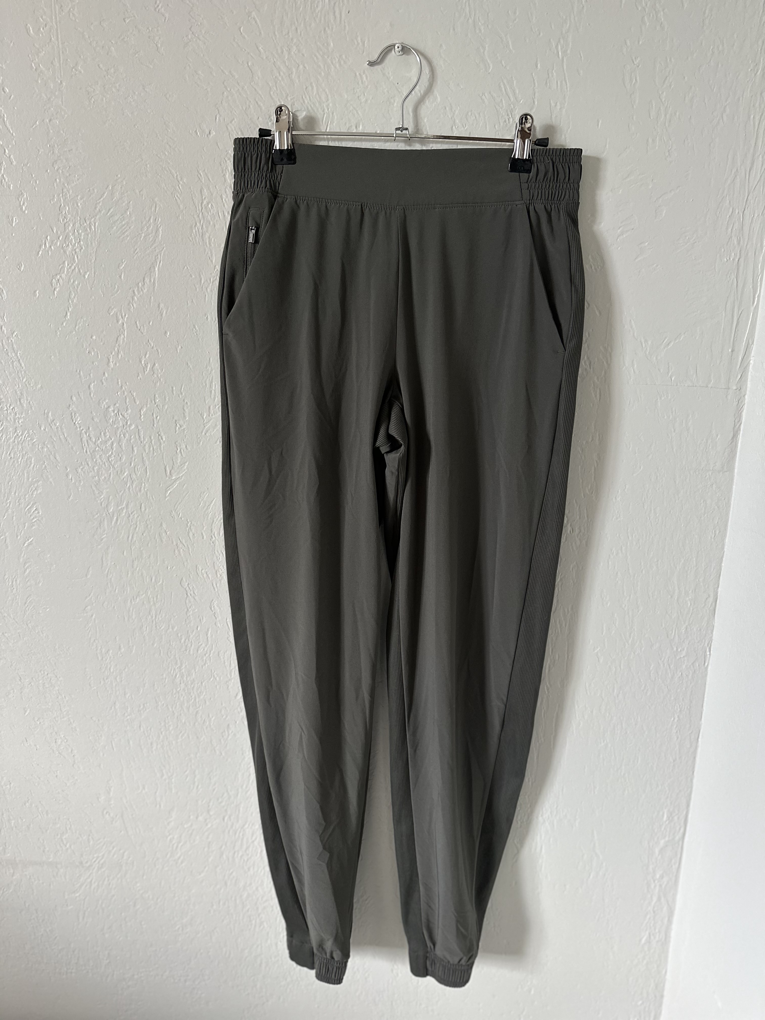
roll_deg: -1.0
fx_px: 707
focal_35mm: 24
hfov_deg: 56.8
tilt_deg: -14.3
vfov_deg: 71.6
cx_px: 382
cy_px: 510
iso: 250
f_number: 1.78
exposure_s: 1/60
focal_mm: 6.86
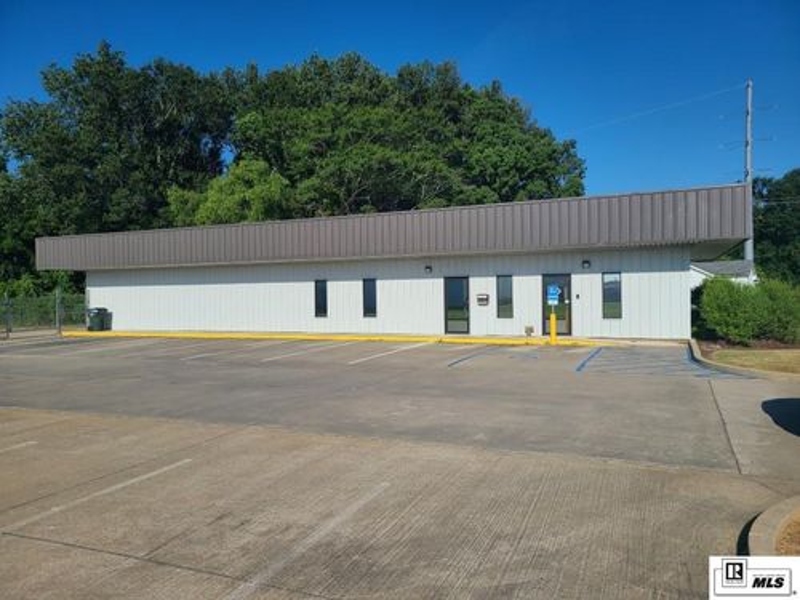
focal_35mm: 26
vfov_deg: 53.1
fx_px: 601
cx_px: 400
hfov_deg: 67.3
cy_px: 300
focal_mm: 5.4
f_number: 1.8
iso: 40
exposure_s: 1/4164
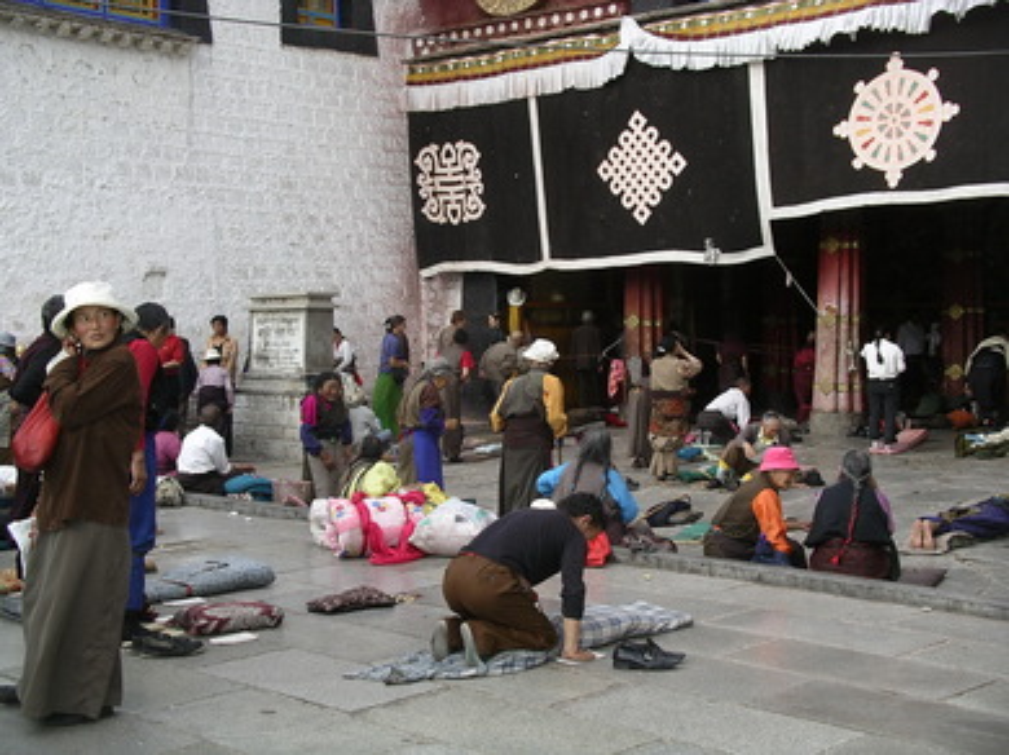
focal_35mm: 52
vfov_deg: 28.0
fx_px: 1515
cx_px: 504
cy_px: 378
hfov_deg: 36.8
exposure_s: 1/288
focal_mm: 10.9
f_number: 3.5
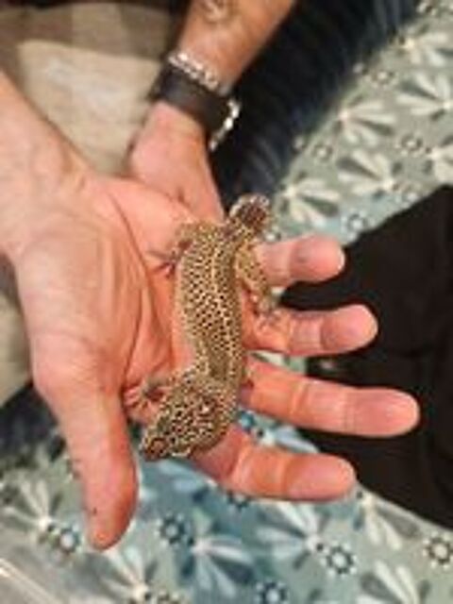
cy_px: 302
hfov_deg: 51.4
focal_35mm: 27
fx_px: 471
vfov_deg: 65.3
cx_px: 226
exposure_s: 1/33
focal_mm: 6.83
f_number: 1.4
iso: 400
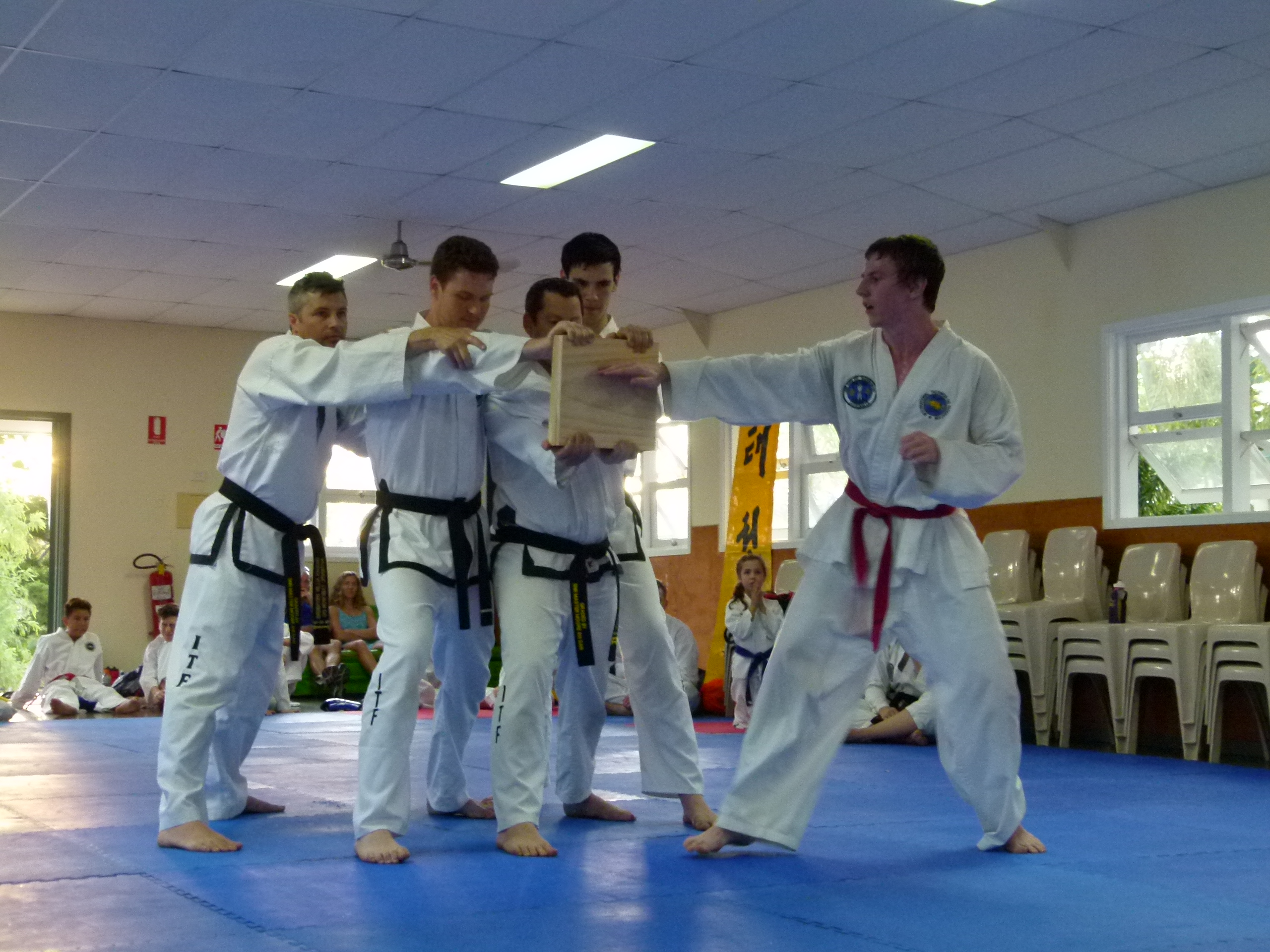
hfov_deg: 37.5
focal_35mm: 51
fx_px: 1871
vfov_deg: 28.6
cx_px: 635
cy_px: 476
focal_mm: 9.2
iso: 400
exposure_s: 1/40
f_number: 3.2
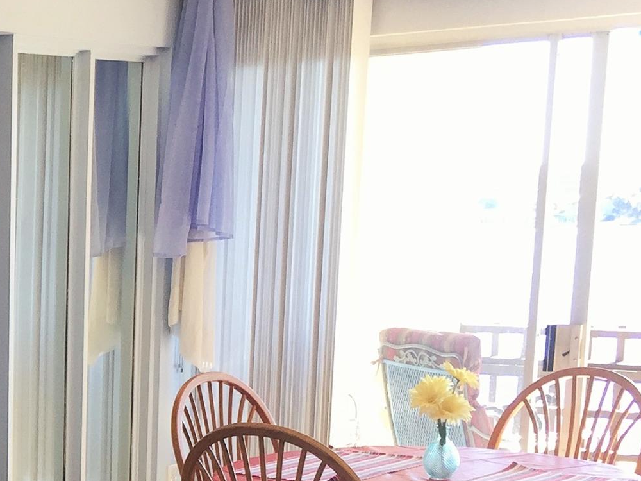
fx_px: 1611
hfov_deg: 20.1
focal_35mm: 87
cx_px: -247
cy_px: 518
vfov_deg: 16.5
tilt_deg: -9.8
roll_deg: -0.1
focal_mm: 4.15
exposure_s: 1/120
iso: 40
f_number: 2.2
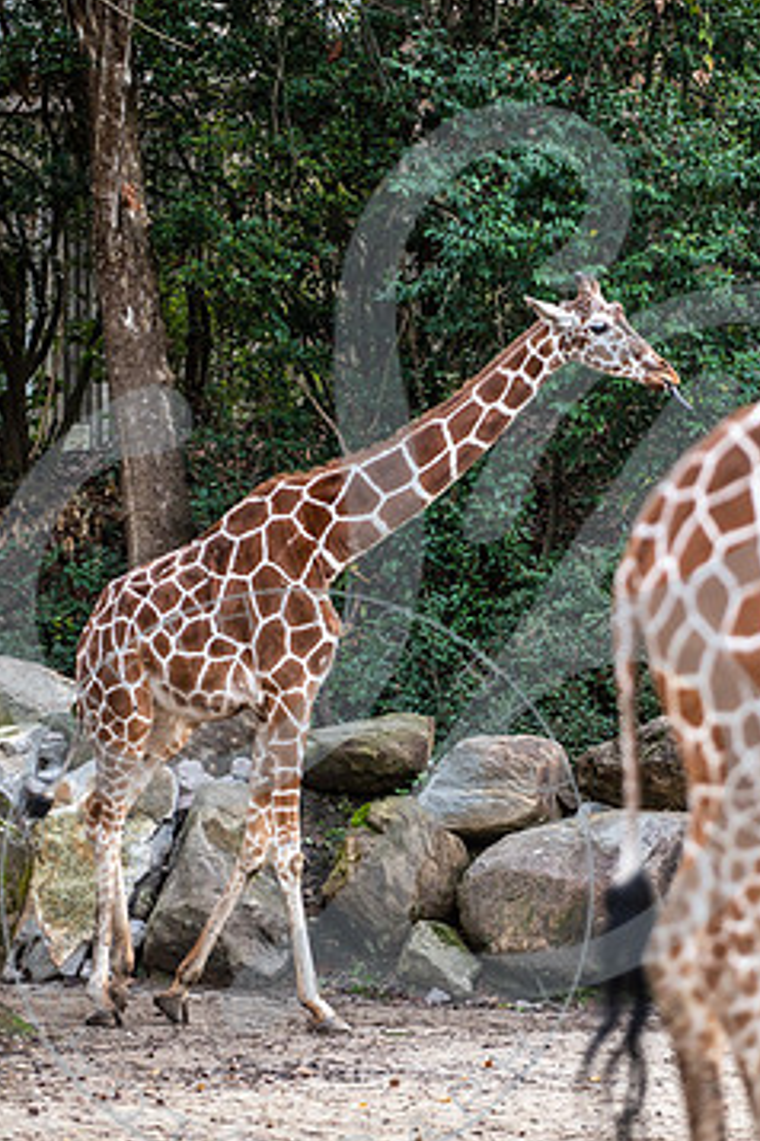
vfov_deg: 10.9
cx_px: 441
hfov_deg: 7.3
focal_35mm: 189
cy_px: 642
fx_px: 5985
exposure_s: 1/400
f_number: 2.8
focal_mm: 150
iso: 100
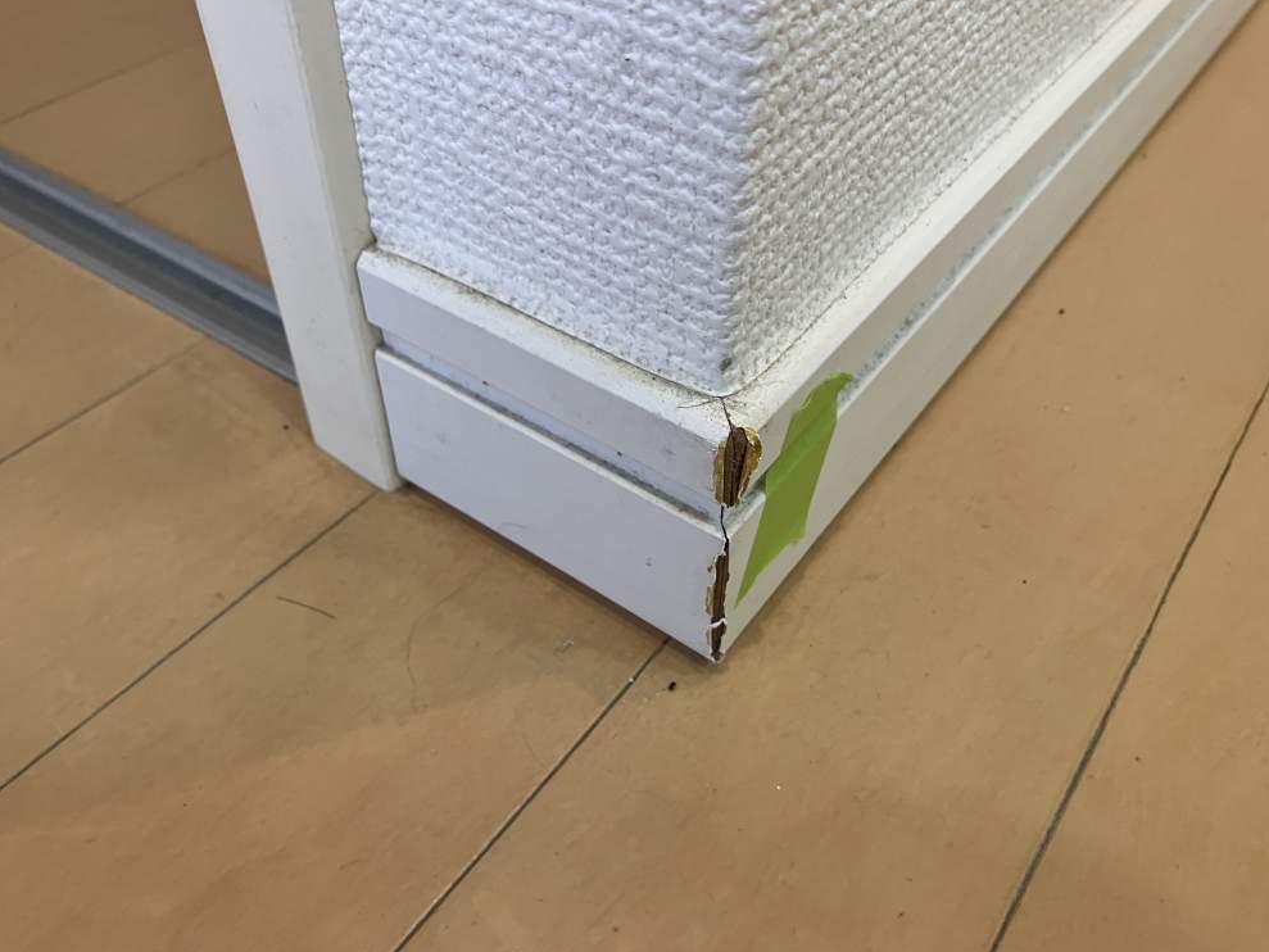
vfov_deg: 48.2
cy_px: 482
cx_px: 635
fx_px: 1063
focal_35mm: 29
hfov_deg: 61.7
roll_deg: -0.7
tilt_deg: -42.9
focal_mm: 3.99
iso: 80
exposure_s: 1/50
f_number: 1.8
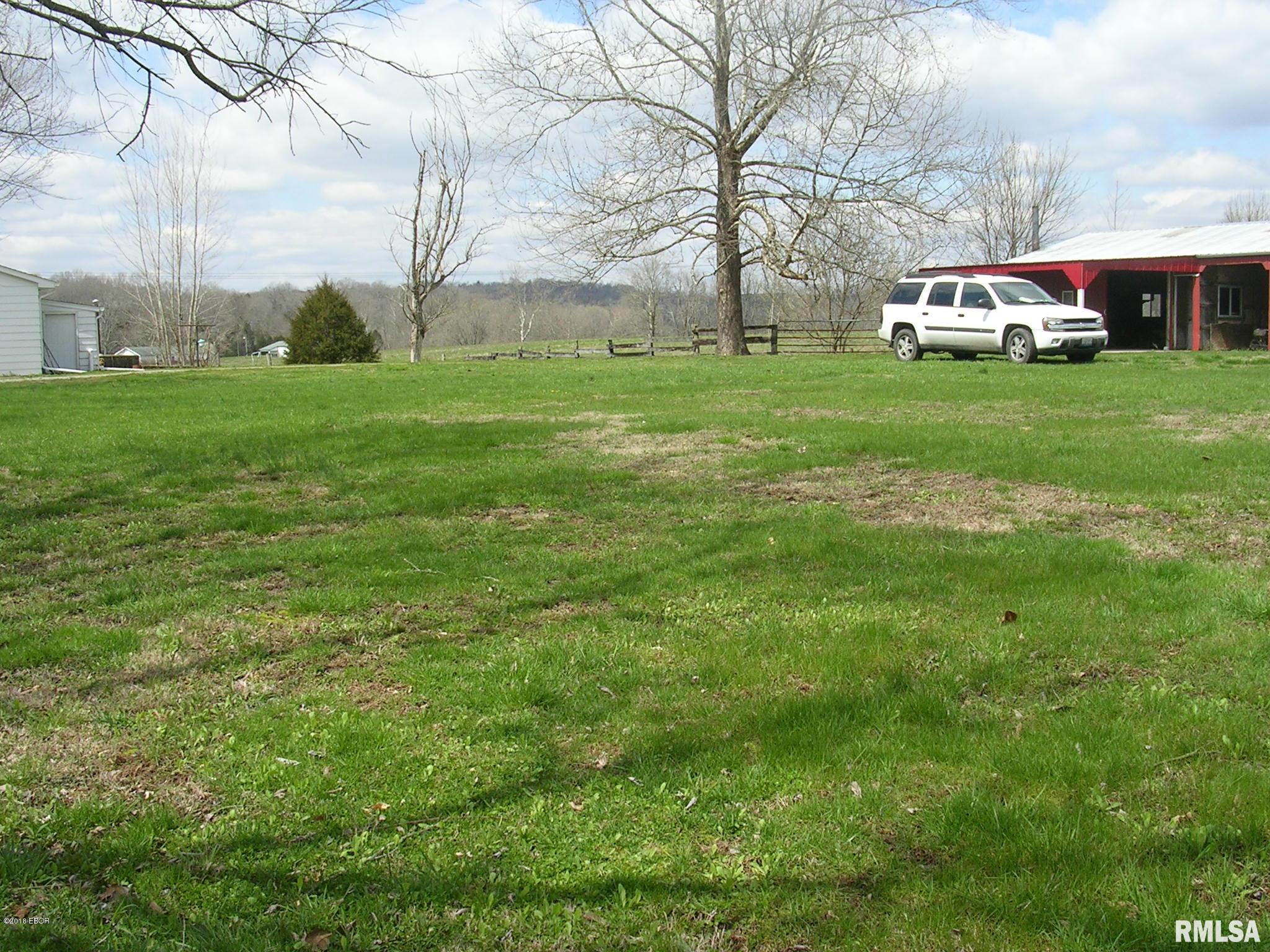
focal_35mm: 38
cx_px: 635
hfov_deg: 49.0
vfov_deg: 37.7
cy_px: 476
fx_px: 1394
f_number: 5.6
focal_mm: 5.8
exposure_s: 1/237
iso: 50
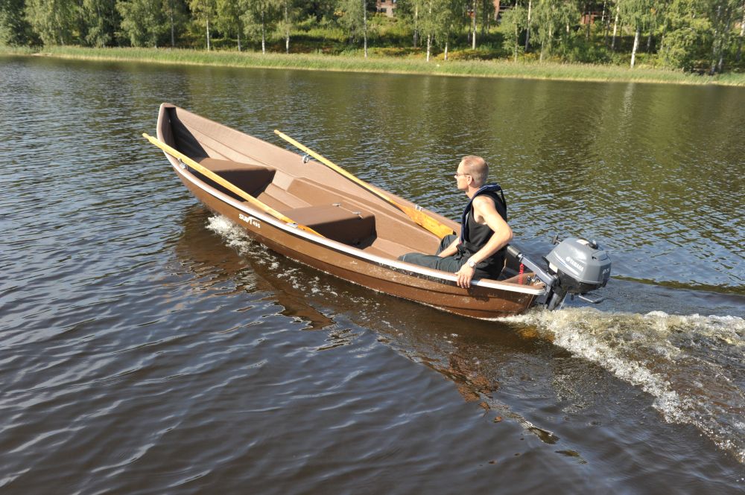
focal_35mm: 34
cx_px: 372
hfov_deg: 55.8
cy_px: 248
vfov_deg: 38.8
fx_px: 703
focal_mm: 34
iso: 640
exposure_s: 1/1250
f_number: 5.6
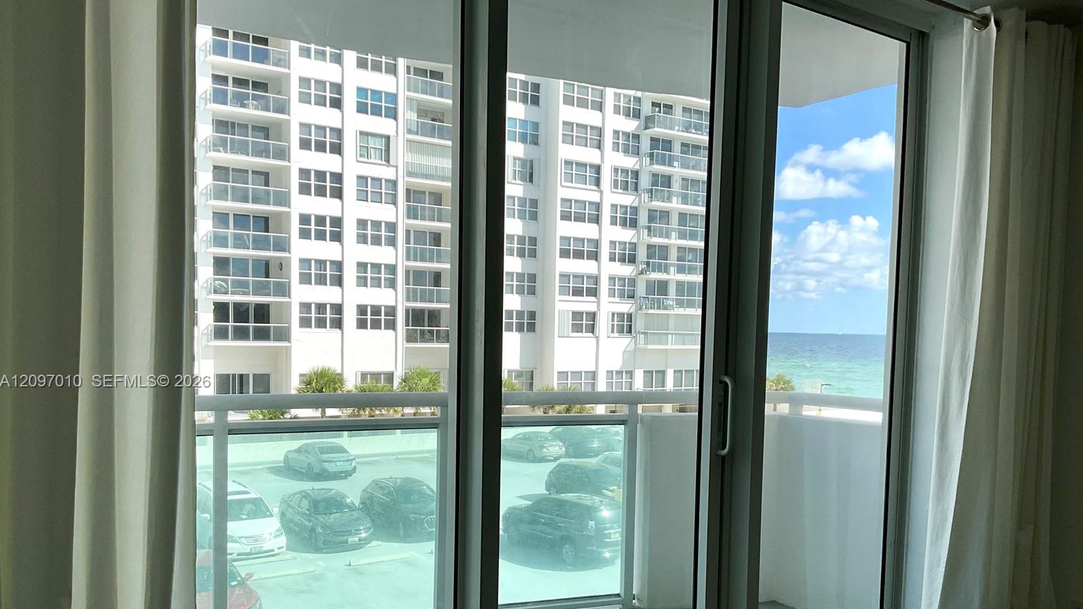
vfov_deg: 36.5
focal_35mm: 32
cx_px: 545
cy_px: 382
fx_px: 919
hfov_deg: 61.0
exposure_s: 1/770
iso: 16
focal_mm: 3
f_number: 1.8
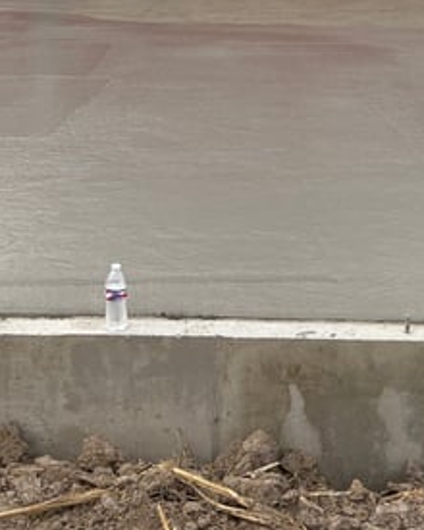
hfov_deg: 21.5
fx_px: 1114
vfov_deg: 25.7
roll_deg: +0.0
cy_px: 25
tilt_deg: -8.3
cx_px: 245
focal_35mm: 71
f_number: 1.6
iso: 50
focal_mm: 5.96
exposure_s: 1/731
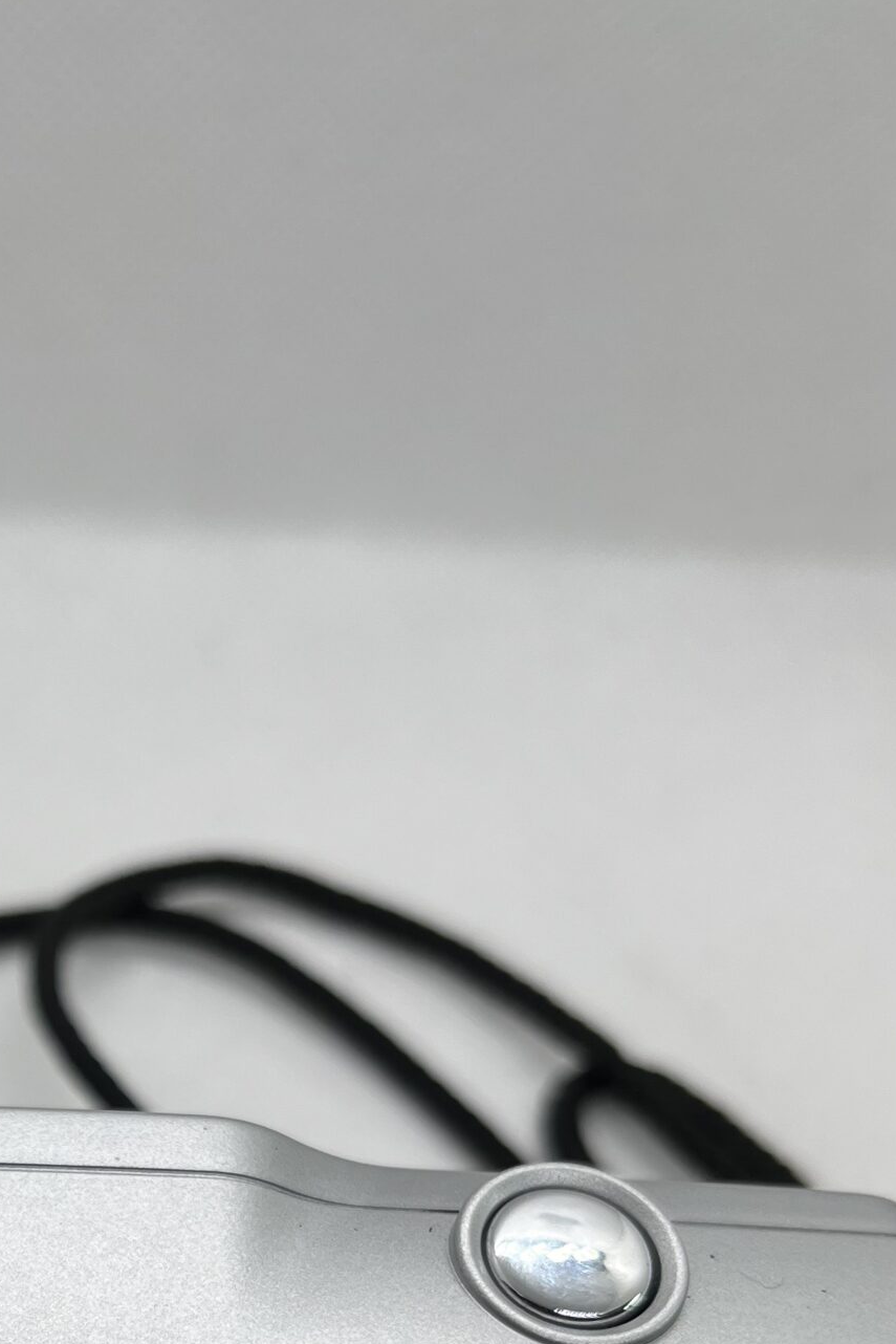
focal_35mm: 54
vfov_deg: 34.4
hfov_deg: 24.3
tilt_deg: -54.8
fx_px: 2015
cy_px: 1263
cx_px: 86
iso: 50
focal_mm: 5.1
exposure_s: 1/558
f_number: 1.6
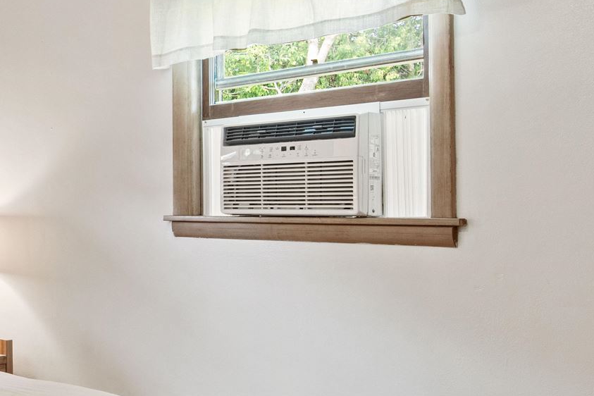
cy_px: 251
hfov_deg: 31.5
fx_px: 841
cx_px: -147
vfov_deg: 26.4
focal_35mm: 51
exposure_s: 1/5
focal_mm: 14
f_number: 8
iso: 640
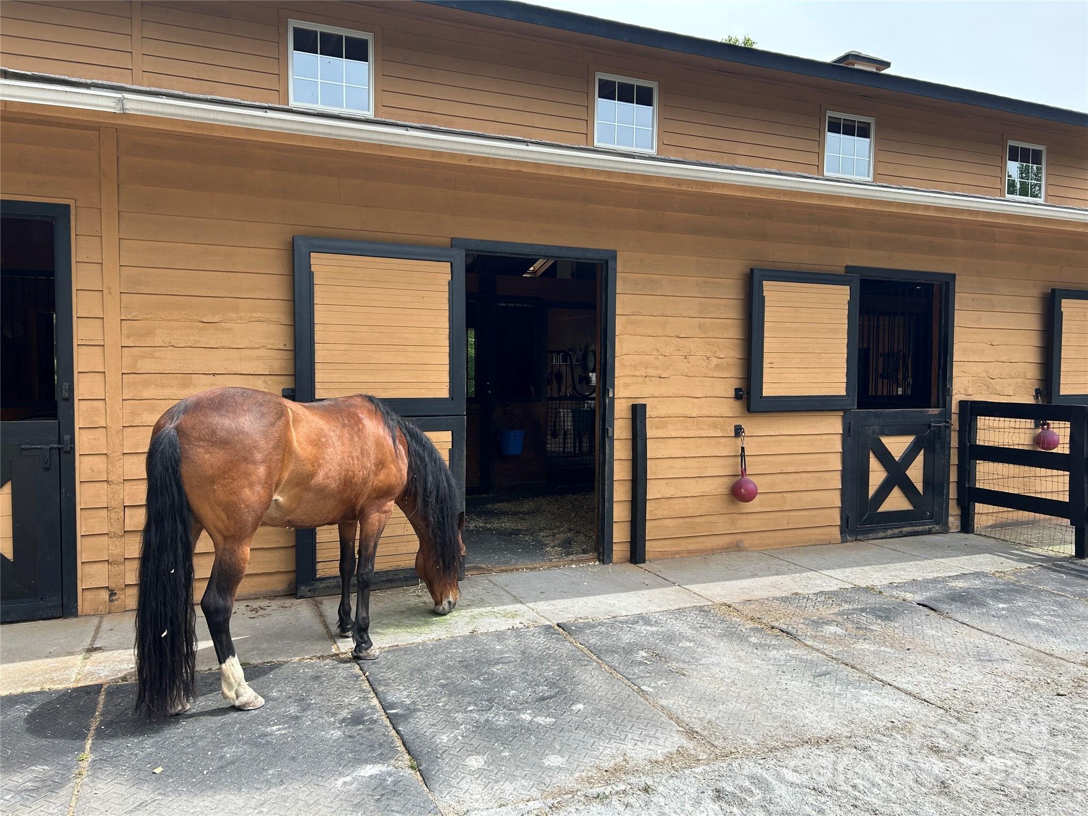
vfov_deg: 53.1
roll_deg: -1.0
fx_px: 817
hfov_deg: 67.3
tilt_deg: -2.6
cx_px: 544
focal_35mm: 26
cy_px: 408
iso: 50
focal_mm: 5.7
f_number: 1.5
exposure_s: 1/1869
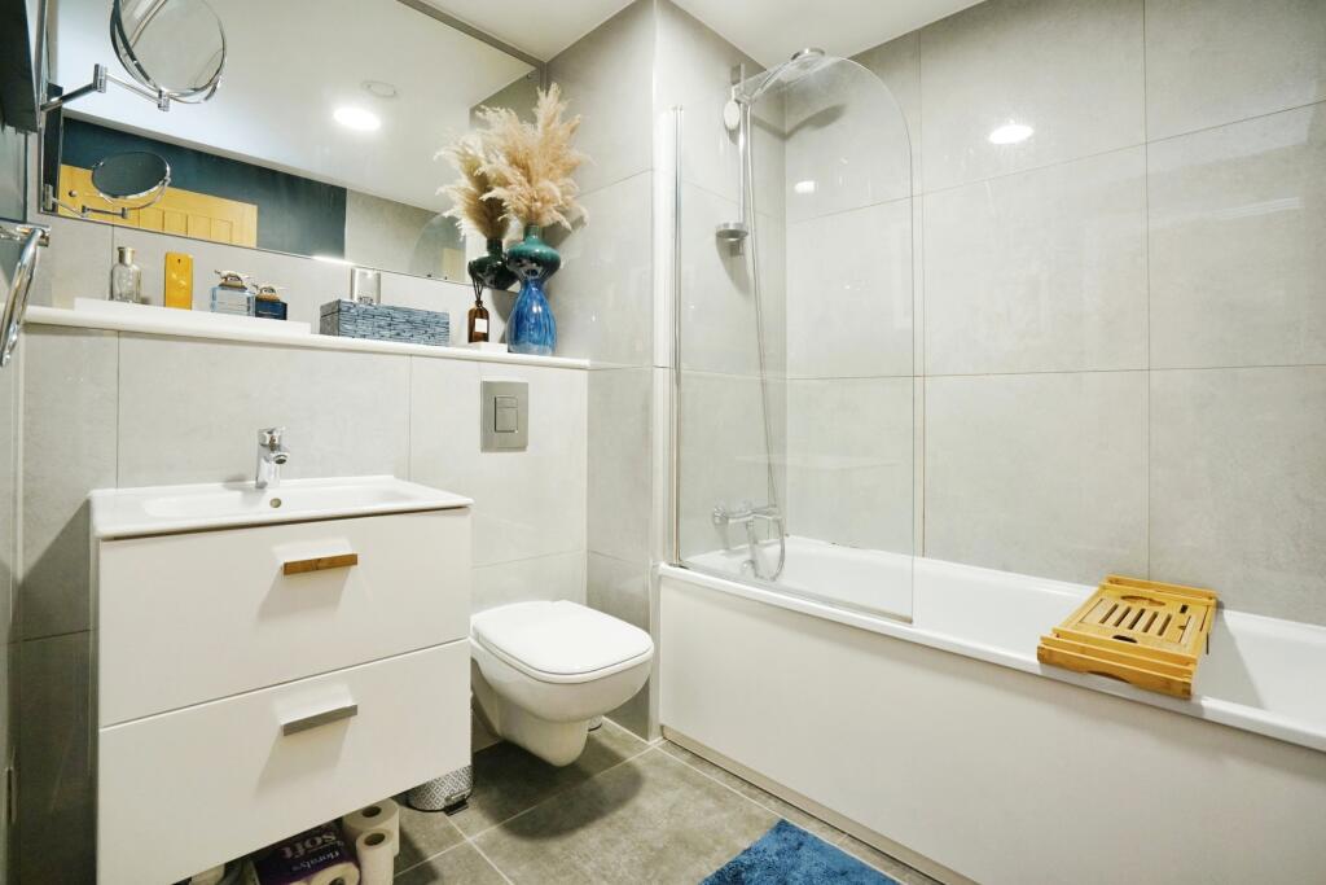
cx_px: 663
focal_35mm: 16
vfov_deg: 73.8
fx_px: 589
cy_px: 442
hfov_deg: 96.7
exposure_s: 1/25
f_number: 10
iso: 2000
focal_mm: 16
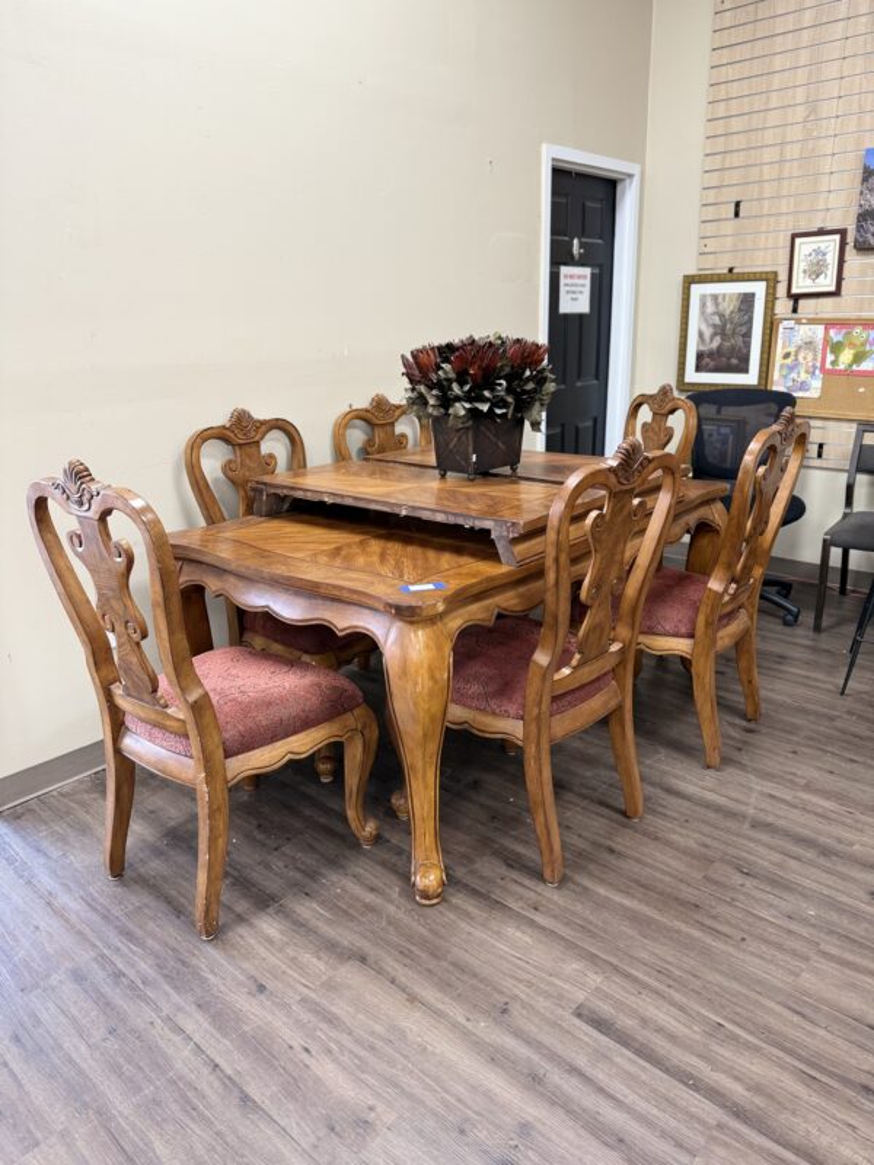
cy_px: 582
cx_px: 437
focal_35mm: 24
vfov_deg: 71.6
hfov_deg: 56.8
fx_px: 808
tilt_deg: -18.0
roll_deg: +0.6
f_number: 1.78
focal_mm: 6.76
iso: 160
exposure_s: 1/60
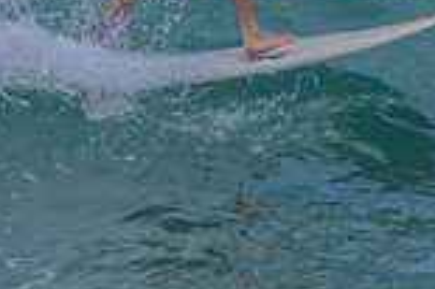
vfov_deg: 0.3
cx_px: 384
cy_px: -158
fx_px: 48644
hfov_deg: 0.5
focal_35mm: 4030
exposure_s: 1/2000
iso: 900
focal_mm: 800
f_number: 11
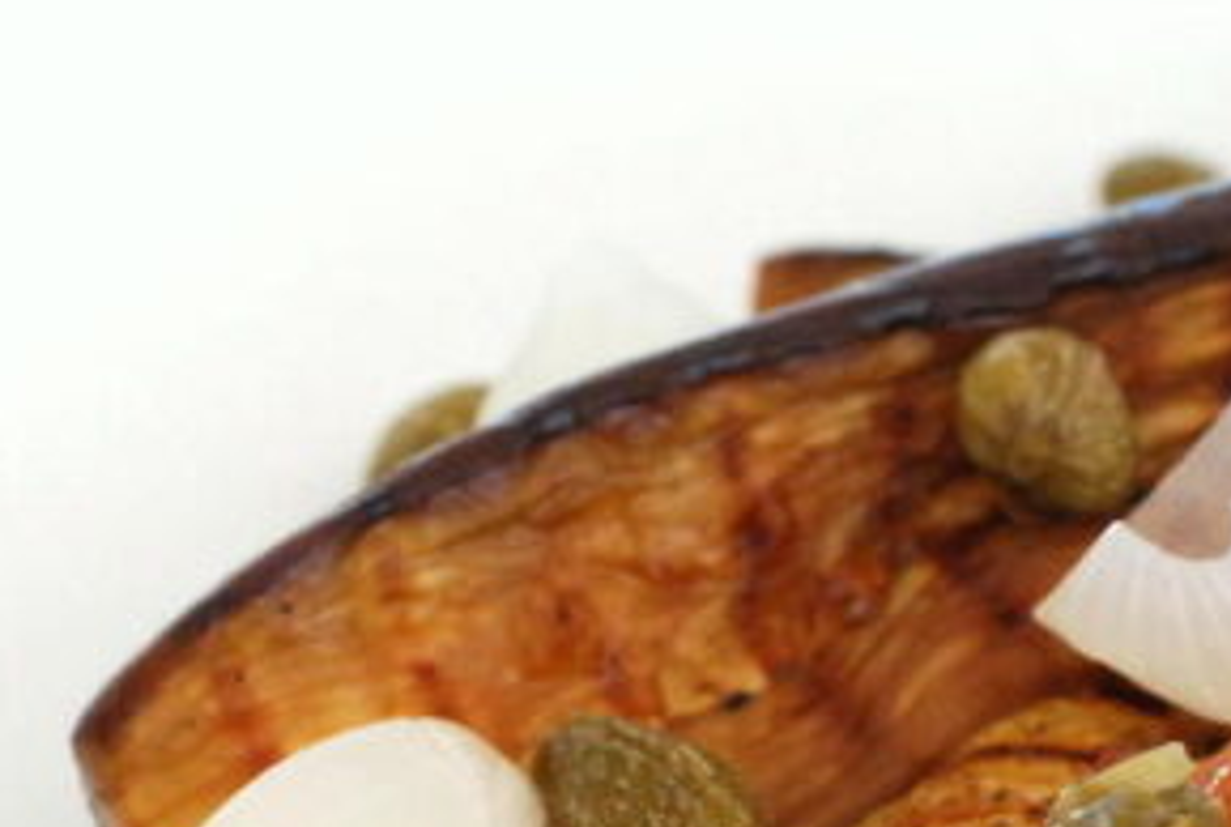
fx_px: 6819
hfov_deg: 10.3
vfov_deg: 6.9
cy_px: 789
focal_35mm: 199
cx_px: 1048
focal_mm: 50
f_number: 7.1
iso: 800
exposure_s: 1/60
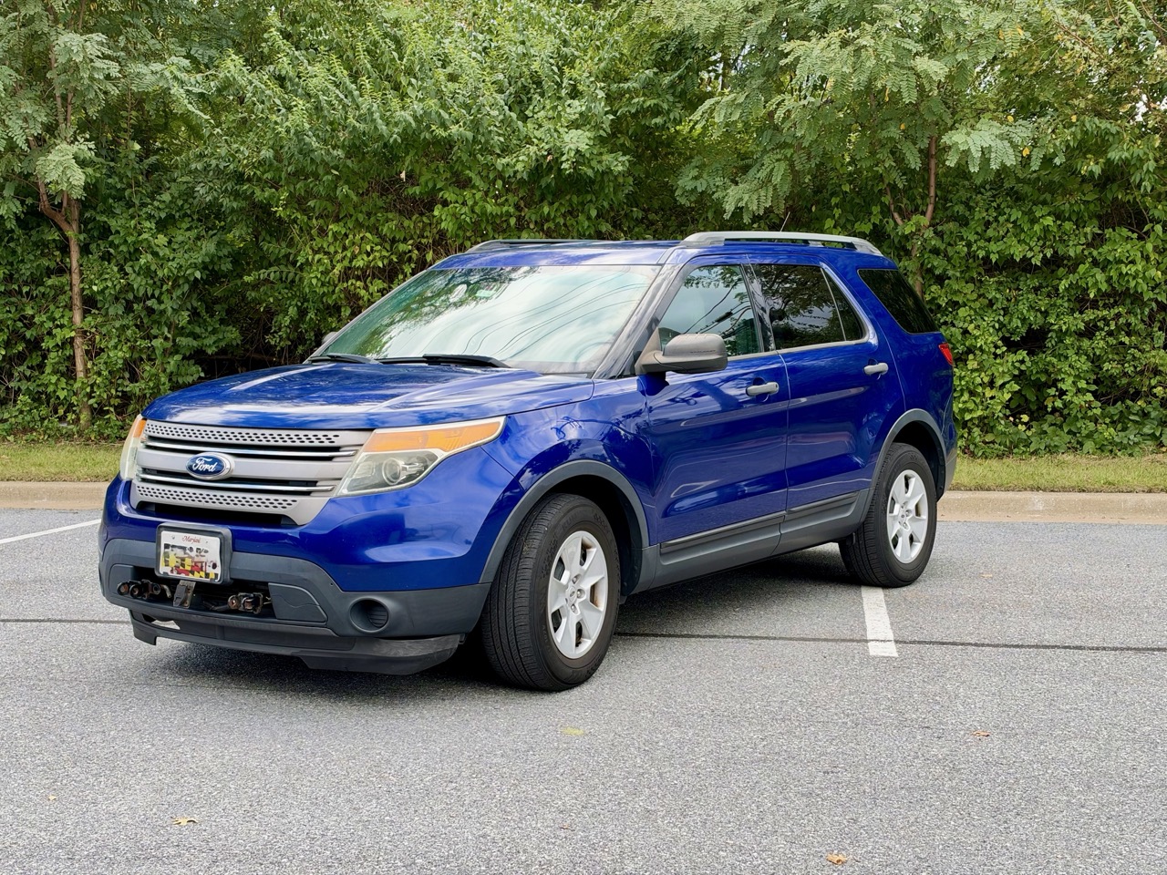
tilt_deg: -3.8
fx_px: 1618
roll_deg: -0.3
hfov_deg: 39.7
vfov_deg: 30.3
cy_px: 438
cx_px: 584
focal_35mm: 48
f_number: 1.8
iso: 64
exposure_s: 1/1139
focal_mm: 6.93
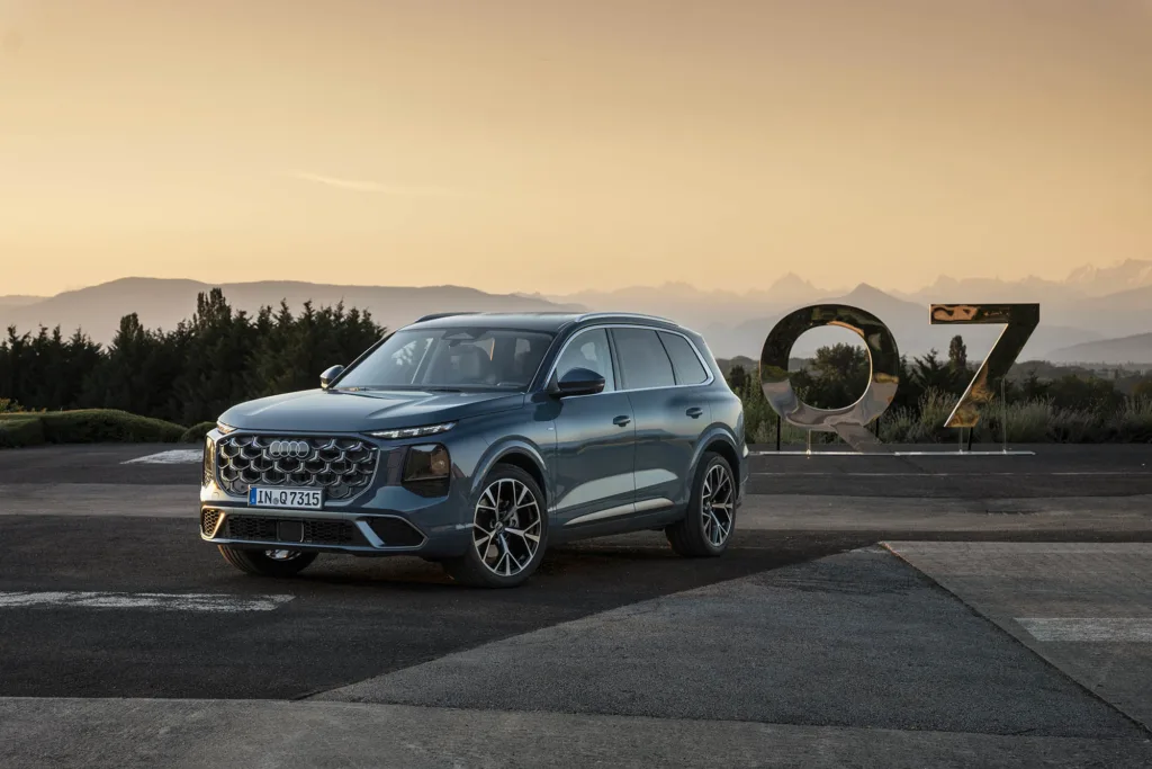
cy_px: 384
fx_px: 2144
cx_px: 576
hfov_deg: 30.1
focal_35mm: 67
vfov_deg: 20.3
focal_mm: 67
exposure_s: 1/60
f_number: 8
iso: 400
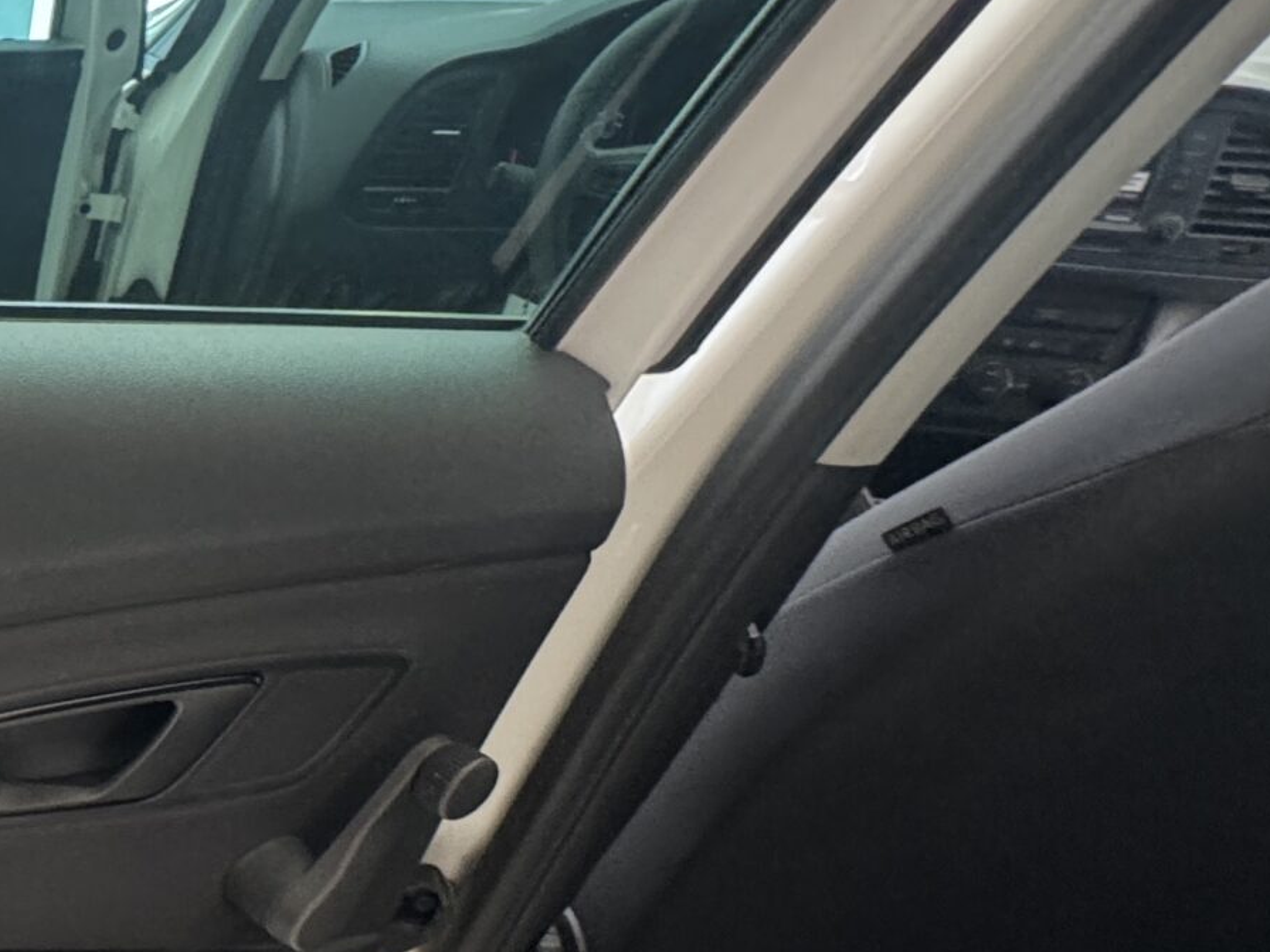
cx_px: -322
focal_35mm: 40
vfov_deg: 33.8
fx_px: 1468
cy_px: 873
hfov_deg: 35.0
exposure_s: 1/60
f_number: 2.2
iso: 400
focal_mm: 2.22
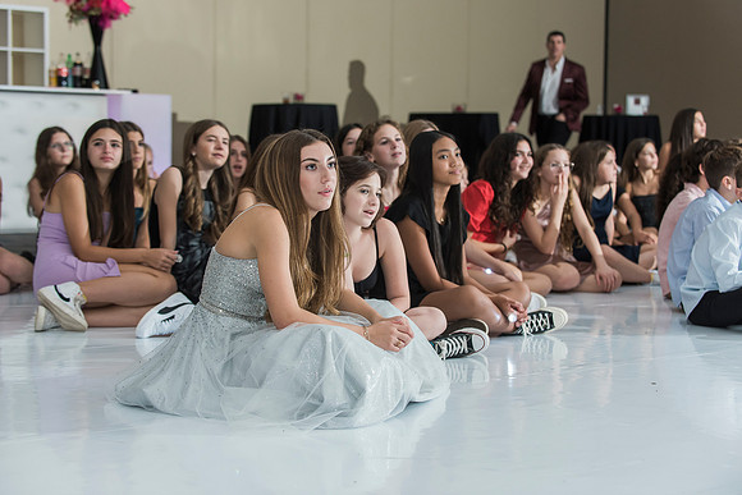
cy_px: 248
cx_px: 371
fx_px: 1443
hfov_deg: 28.8
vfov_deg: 19.5
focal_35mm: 70
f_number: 4
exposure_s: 1/100
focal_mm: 70
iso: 1000
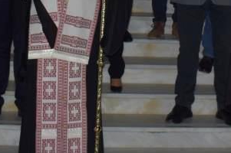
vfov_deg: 14.0
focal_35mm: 92
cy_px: -72
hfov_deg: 22.1
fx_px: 590
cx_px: 156
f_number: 5.6
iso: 320
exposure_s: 1/30
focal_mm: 18
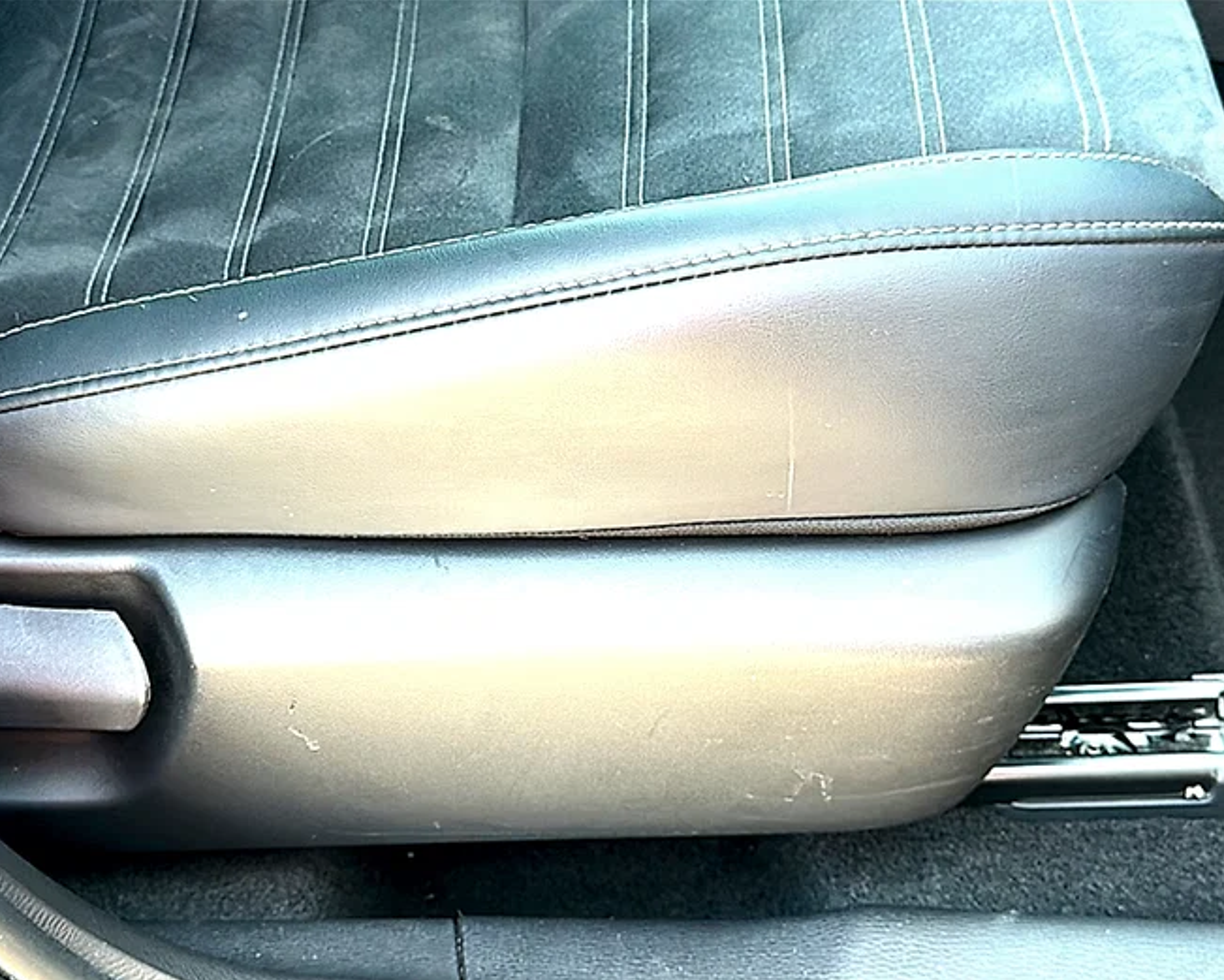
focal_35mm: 43
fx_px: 1558
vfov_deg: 34.9
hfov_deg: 42.9
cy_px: 492
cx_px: 583
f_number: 1.78
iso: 50
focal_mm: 6.86
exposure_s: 1/65
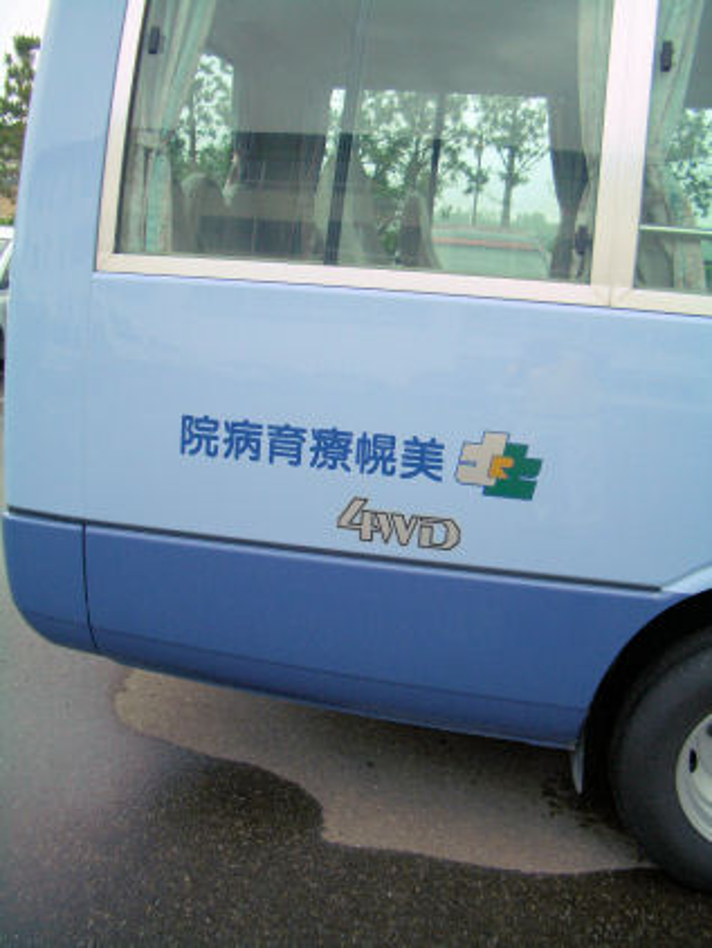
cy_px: 474
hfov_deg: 40.7
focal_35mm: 35
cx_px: 356
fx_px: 959
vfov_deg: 52.6
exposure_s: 1/400
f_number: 2.6
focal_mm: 5.8
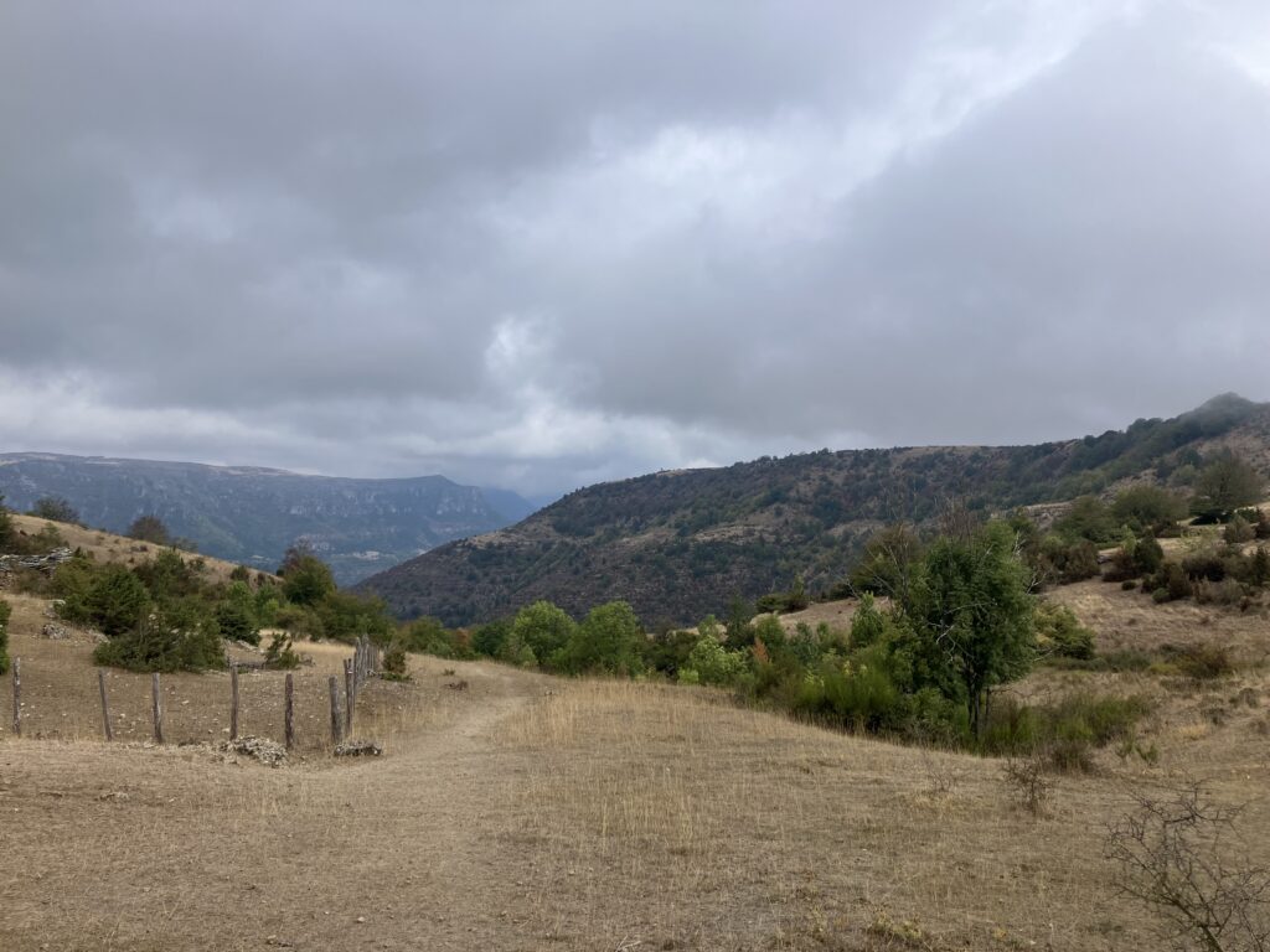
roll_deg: -1.1
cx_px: 635
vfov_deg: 49.7
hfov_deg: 63.4
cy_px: 476
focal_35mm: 28
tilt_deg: +2.4
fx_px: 1027
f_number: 1.8
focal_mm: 3.99
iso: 32
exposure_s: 1/1429
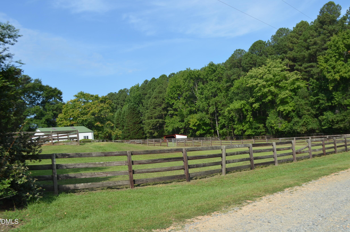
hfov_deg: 53.2
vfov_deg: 36.7
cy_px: 116
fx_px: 349
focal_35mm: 36
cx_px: 175
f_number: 8
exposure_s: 1/250
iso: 160
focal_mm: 24
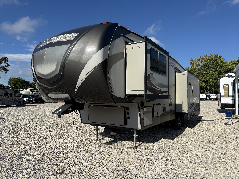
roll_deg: -0.7
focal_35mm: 24
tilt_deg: +1.8
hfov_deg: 71.6
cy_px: 90
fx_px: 166
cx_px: 120
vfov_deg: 56.8
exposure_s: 1/6711
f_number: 1.78
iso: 80
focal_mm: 6.76
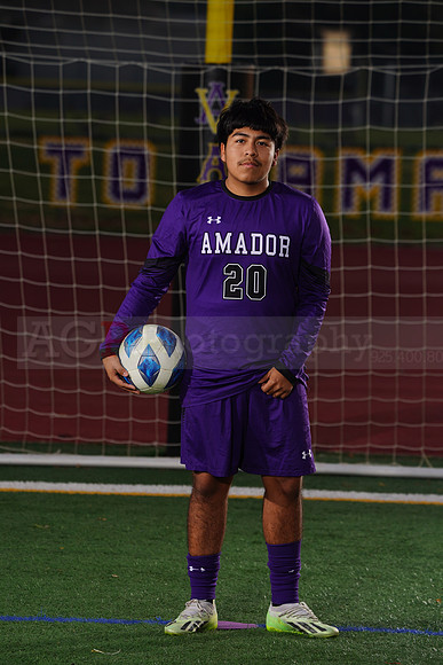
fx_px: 4501
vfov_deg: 8.4
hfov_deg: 5.6
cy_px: 332
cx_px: 222
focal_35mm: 244
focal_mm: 244
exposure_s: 1/200
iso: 100
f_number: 7.1
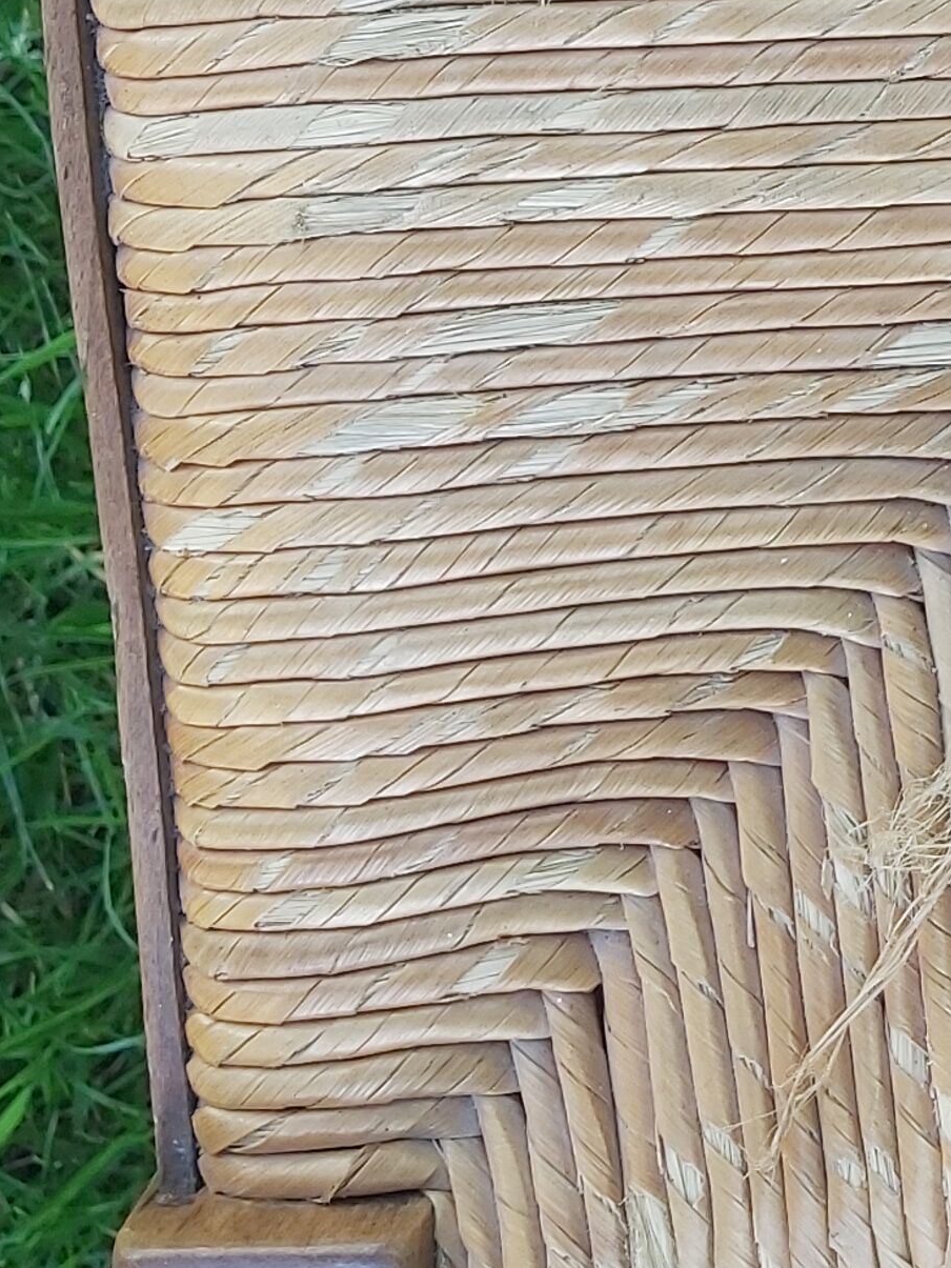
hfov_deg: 15.8
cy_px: -278
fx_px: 3186
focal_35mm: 87
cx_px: 1353
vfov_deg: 20.9
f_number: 1.7
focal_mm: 3.92
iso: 64
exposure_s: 1/118
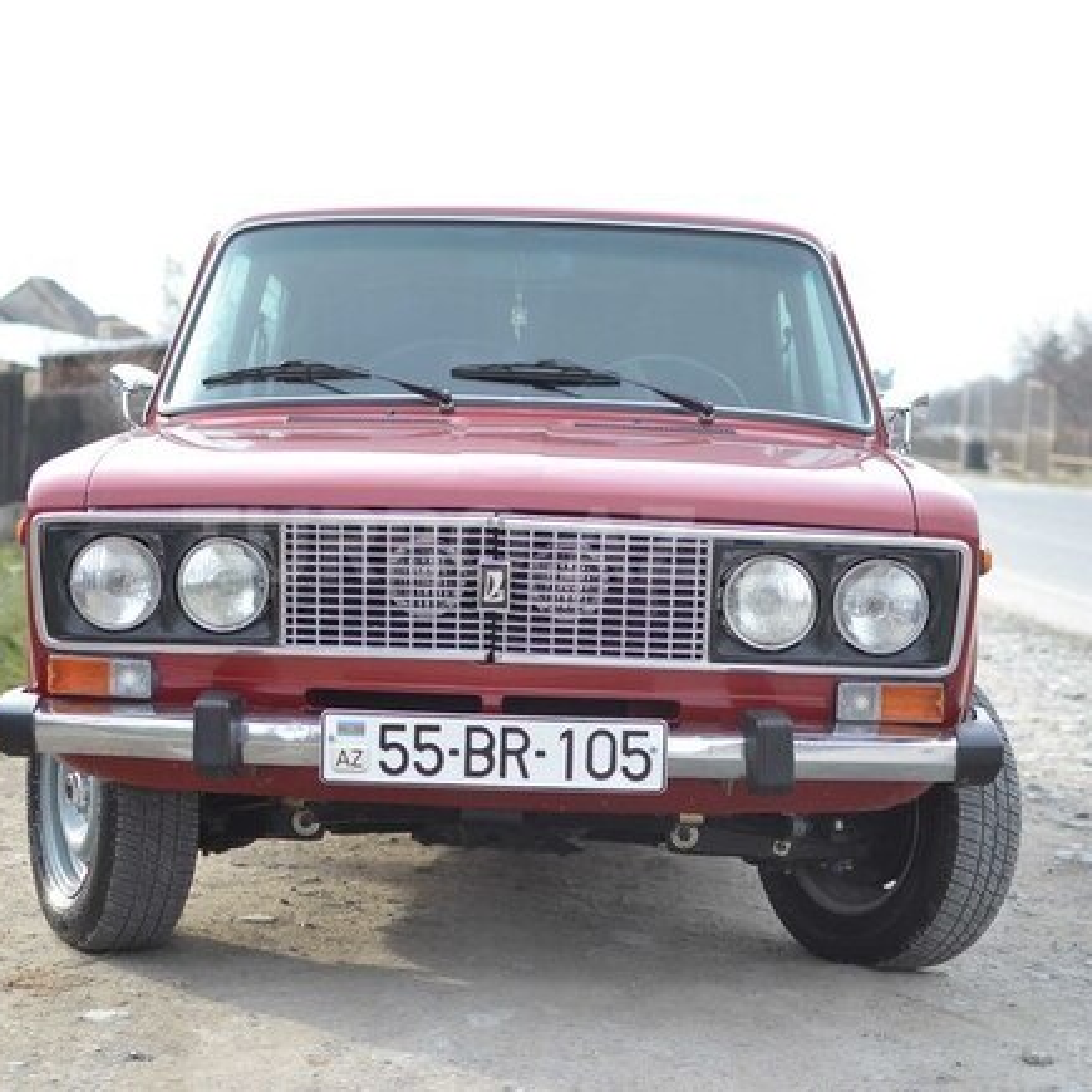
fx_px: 2414
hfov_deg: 25.4
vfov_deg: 25.5
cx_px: 439
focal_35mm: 68
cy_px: 545
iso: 200
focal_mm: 35
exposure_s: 1/800
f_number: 3.2
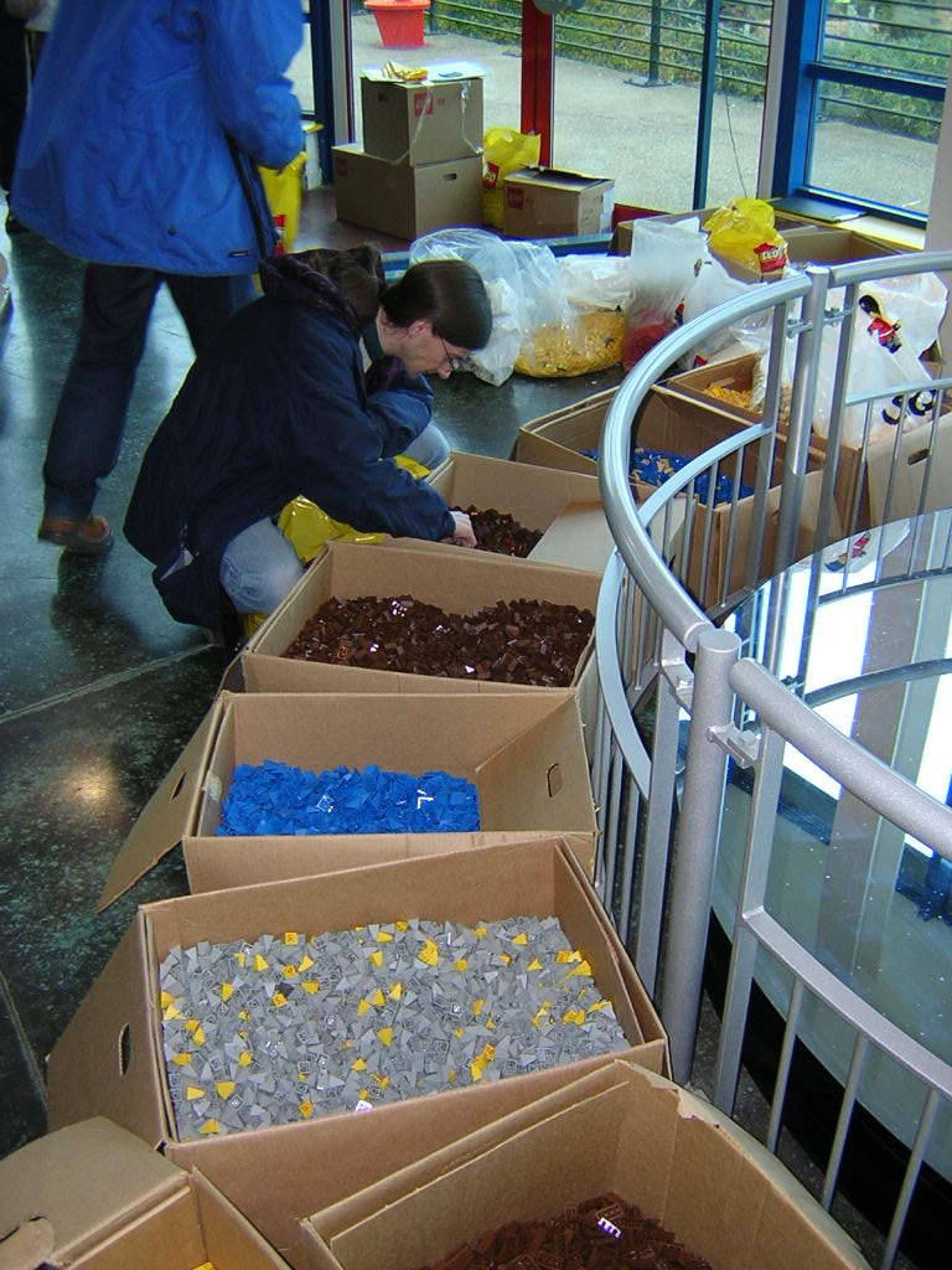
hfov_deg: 39.7
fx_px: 1320
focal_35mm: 36
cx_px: 476
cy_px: 635
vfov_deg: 51.4
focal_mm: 4.7
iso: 163
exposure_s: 1/60.1
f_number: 2.6
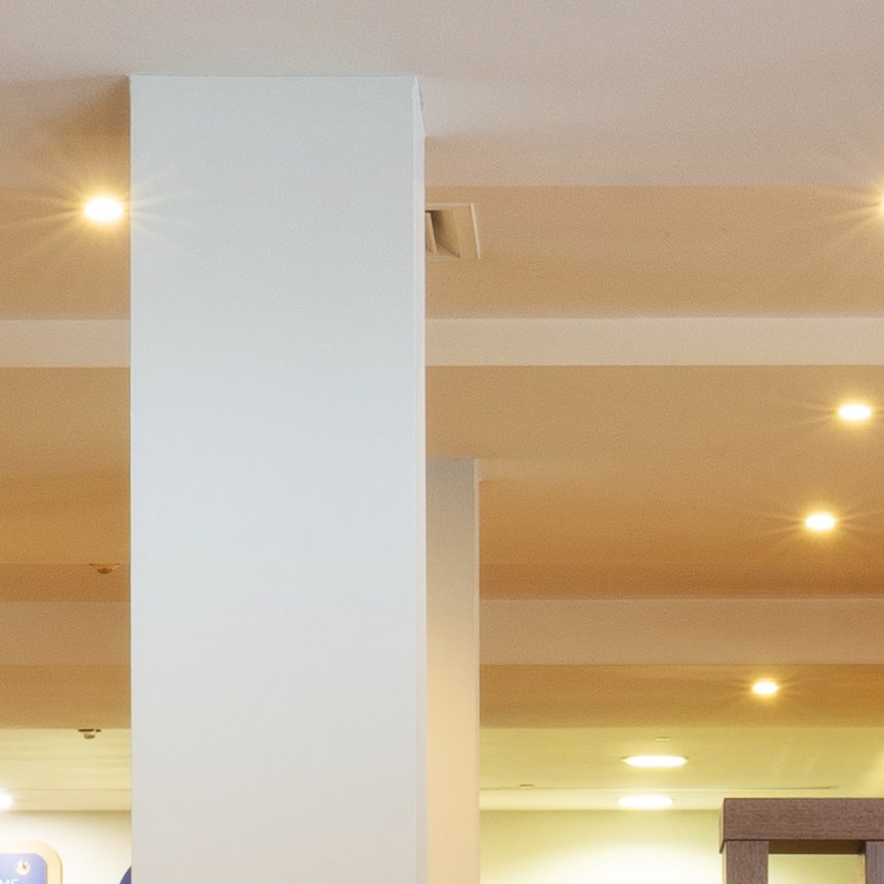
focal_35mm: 183
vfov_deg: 9.3
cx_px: 623
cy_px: 1353
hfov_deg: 9.5
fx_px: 5287
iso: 200
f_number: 16
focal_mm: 31
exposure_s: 2
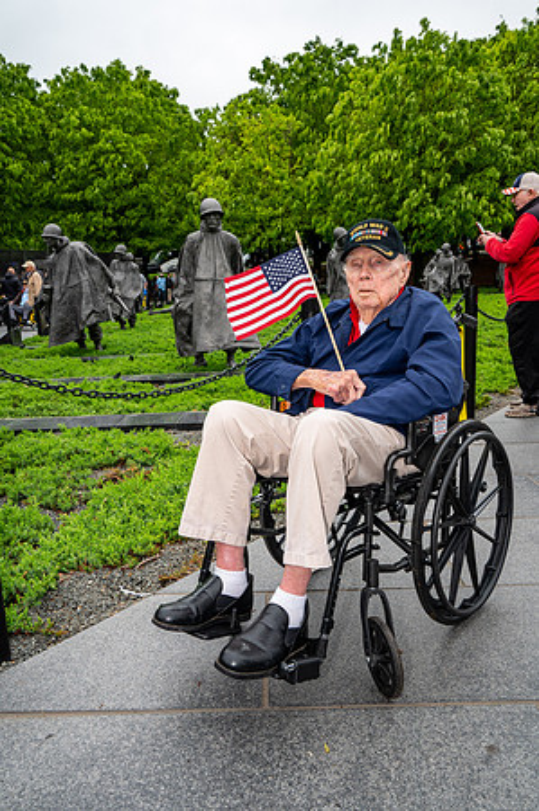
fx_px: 664
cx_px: 270
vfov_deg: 62.8
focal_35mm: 30
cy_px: 406
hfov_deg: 44.2
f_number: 8
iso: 1000
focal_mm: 29.5
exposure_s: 1/640
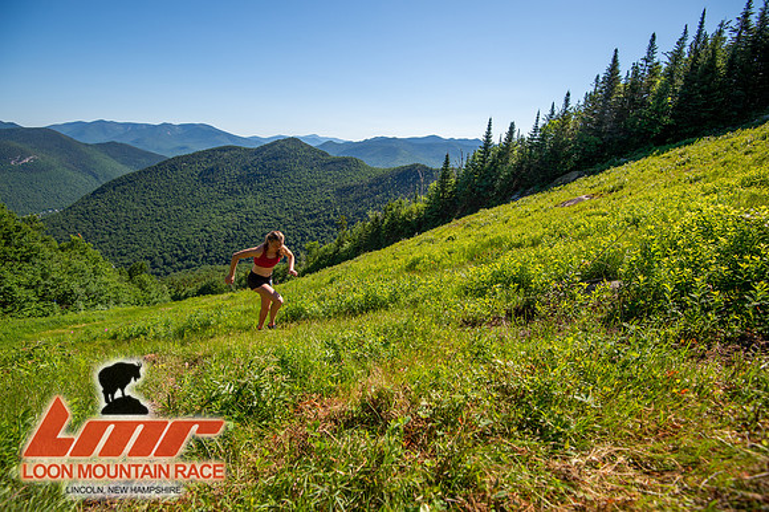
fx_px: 342
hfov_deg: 96.8
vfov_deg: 73.7
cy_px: 256
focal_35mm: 16
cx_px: 384
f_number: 5
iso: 100
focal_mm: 16
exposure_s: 1/640
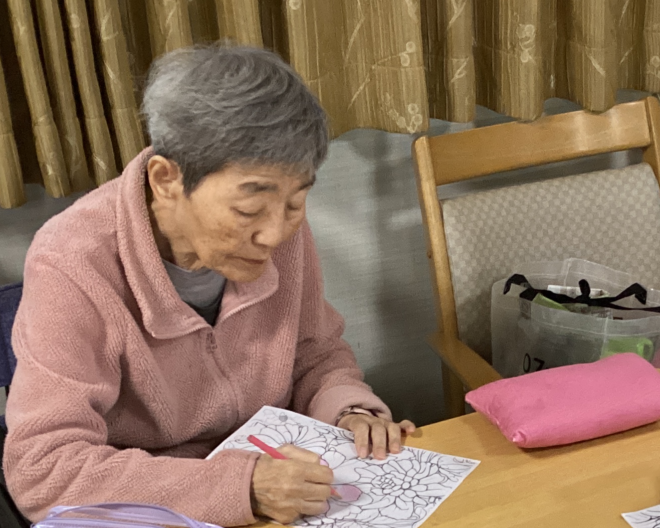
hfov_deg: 24.6
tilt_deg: -32.8
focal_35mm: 75
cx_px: 597
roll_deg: +0.9
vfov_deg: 19.7
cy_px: 549
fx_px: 1465
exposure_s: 1/50
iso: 320
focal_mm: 3.3
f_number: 2.4
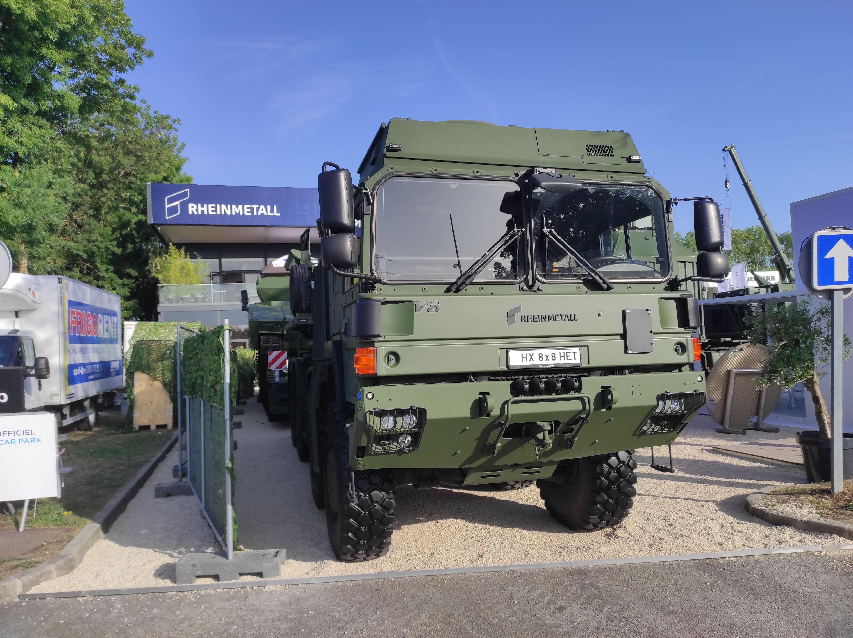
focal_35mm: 25
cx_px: 426
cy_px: 319
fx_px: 616
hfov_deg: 69.4
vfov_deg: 54.8
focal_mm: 5.43
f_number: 1.89
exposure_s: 1/1836
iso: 100
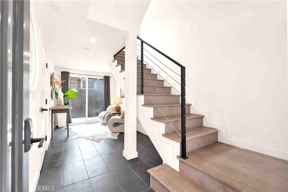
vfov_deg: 77.3
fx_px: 120
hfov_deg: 100.4
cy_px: 96
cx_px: 144
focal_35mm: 15
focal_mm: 15
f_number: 8
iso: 200
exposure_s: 1/10
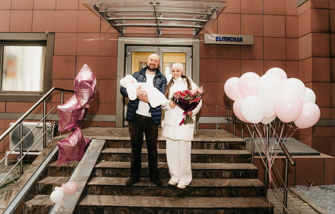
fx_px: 240
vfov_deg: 48.1
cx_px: 176
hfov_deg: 69.9
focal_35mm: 26
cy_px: 97
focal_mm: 24
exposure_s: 1/160
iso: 1000
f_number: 4
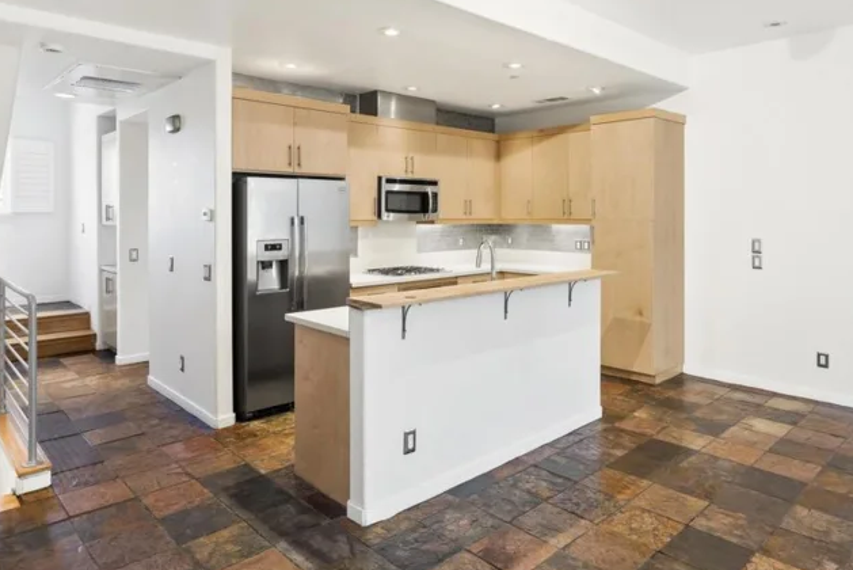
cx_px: 442
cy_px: 221
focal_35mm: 24
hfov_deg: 73.7
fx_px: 569
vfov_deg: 52.7
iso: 500
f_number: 8
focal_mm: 18
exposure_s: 1/4
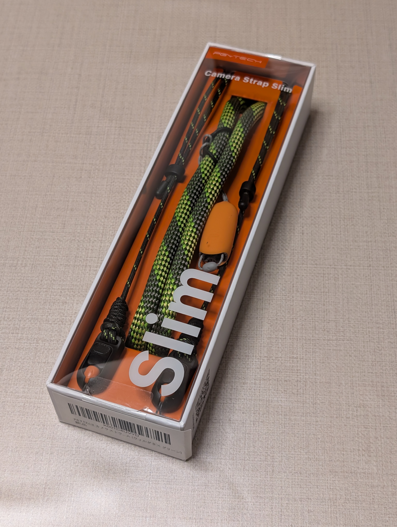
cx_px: 198
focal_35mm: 49
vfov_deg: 38.9
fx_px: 747
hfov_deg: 29.7
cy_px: 264
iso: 106
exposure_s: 1/25
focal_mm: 6.9
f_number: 1.68
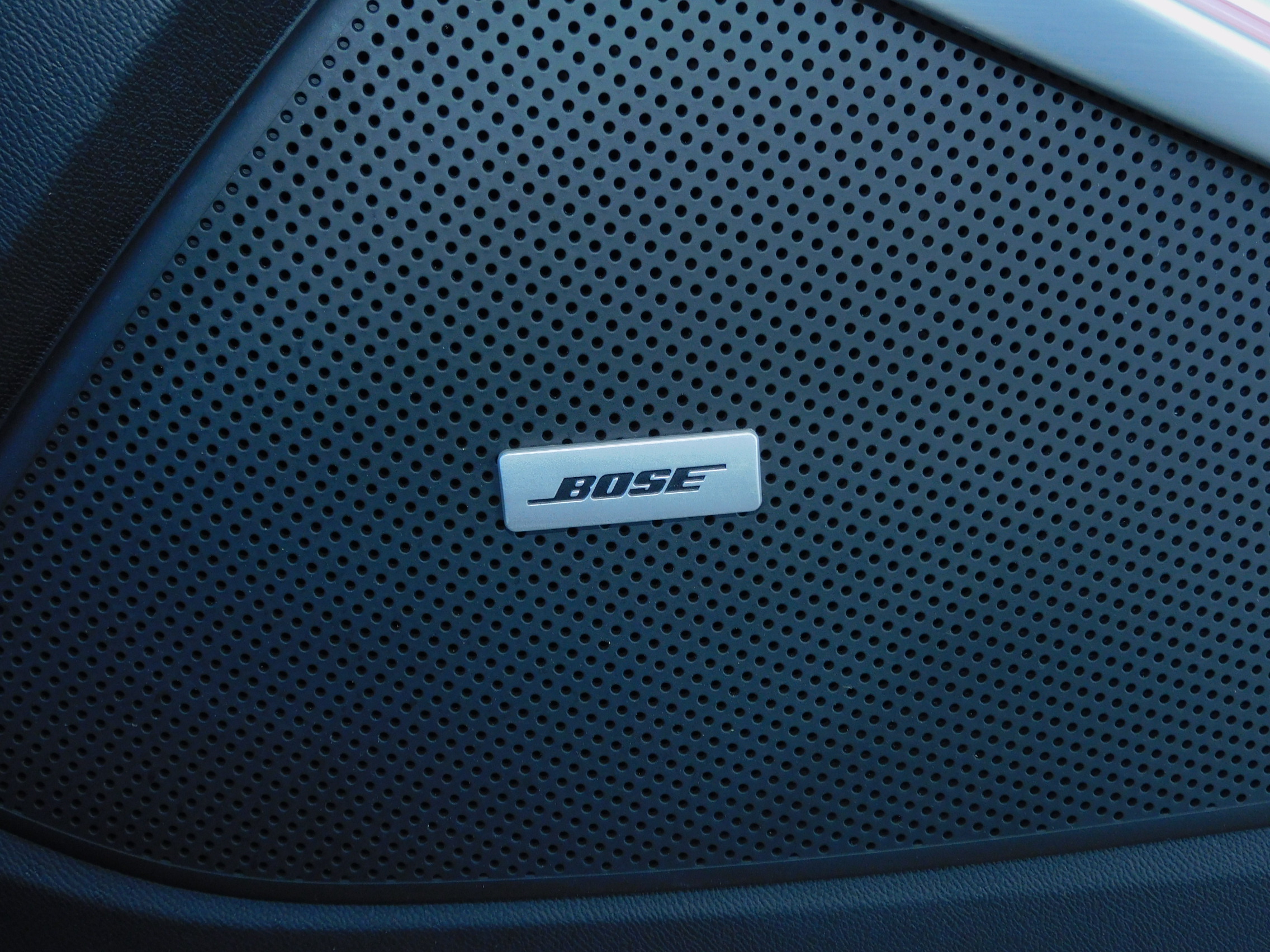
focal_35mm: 40
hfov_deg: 46.8
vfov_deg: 36.0
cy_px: 476
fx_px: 1468
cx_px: 635
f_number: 3.8
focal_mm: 7.2
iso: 200
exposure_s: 1/30
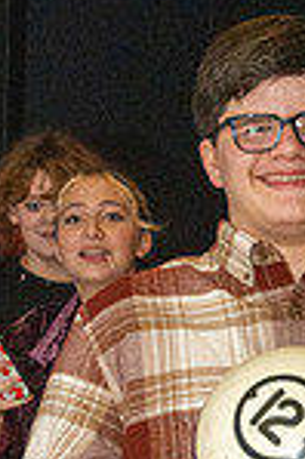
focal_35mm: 159
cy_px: 200
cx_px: 283
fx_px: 2025
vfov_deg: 12.9
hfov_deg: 8.6
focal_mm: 35
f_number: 11
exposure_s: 1/250
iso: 4000
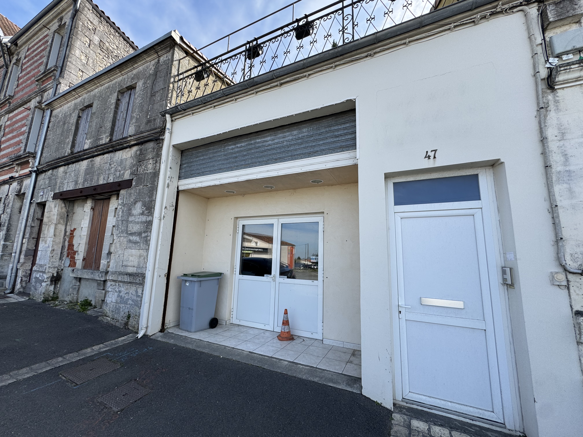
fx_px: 236
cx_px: 292
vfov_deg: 85.7
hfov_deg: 102.1
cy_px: 218
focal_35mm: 14
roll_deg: -1.8
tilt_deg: +10.1
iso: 40
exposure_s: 1/879
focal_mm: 2.22
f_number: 2.2
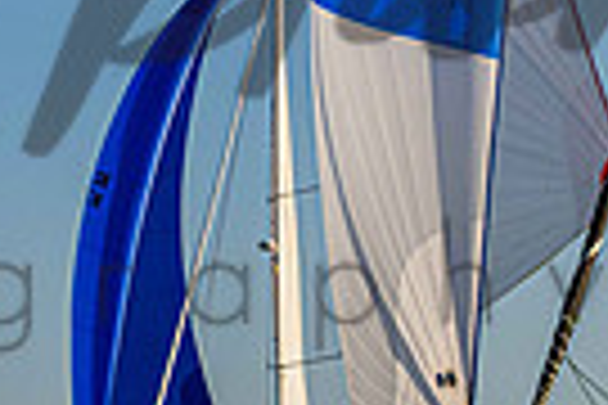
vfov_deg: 9.1
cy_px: 140
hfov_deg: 13.7
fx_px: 2533
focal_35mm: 150
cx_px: 348
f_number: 8
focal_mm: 28
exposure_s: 1/1600
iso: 400
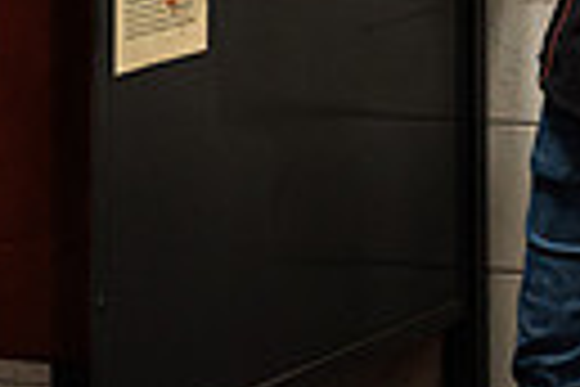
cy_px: -335
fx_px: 4414
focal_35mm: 274
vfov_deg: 4.9
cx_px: 490
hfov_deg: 7.5
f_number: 4
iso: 3200
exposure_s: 1/640
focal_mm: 61
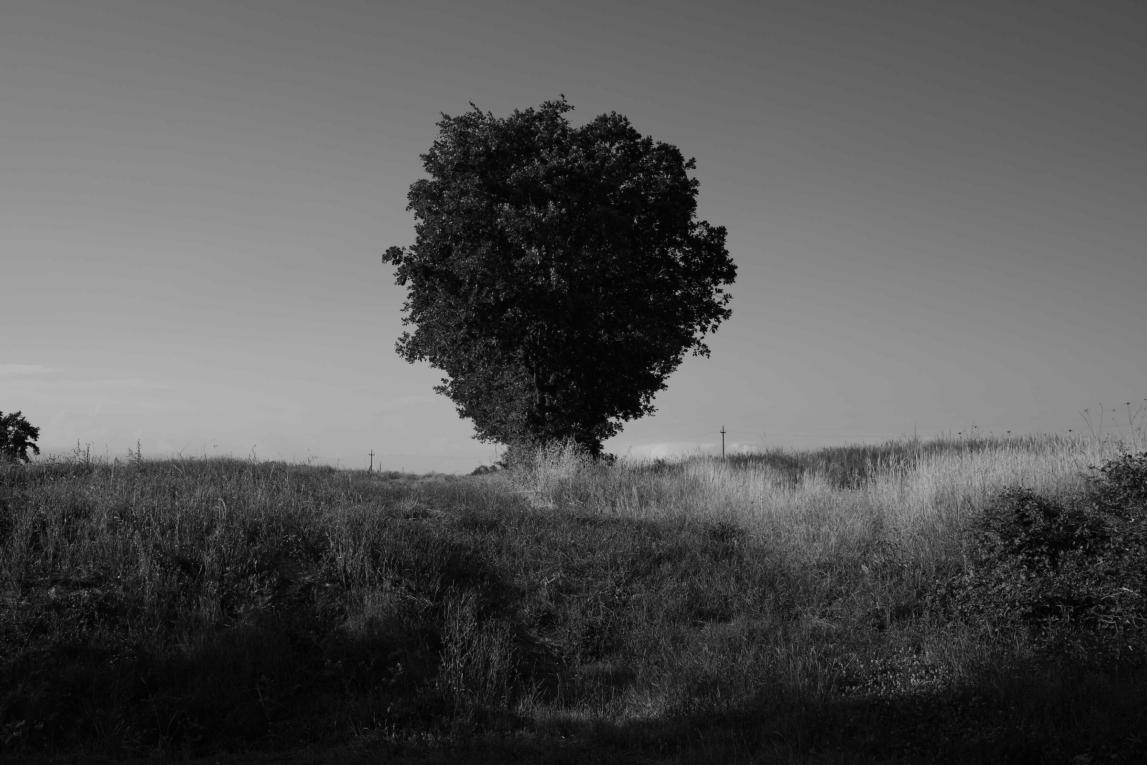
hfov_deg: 54.4
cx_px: 574
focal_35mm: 35
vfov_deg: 37.9
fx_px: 1115
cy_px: 382
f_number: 5.6
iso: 200
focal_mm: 23
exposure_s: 1/900
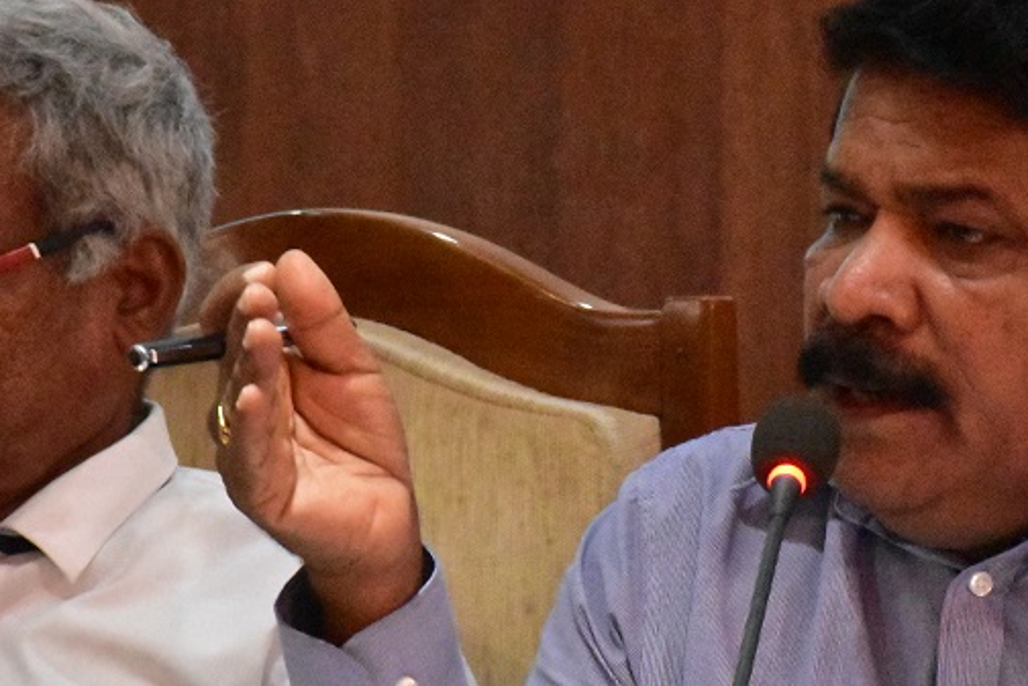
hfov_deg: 5.8
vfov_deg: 3.9
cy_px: 457
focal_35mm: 357
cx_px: 583
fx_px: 10194
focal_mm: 100
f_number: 10
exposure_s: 1/200
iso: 16000
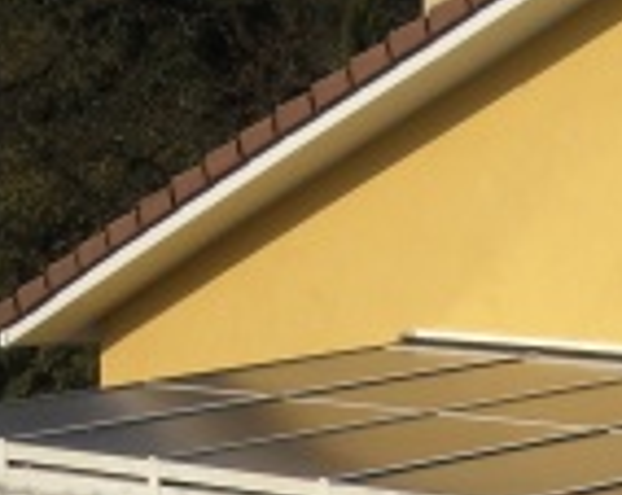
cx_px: 788
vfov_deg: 10.1
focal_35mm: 151
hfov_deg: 12.4
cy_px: 528
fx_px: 2774
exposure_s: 1/419
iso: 64
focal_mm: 7.92
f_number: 6.3
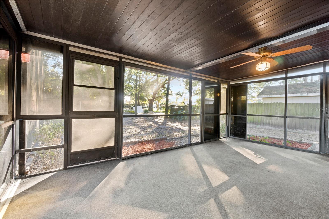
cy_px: 110
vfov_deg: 77.3
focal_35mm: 15
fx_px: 137
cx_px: 164
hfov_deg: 100.4
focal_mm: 10
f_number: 9
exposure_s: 1
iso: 200
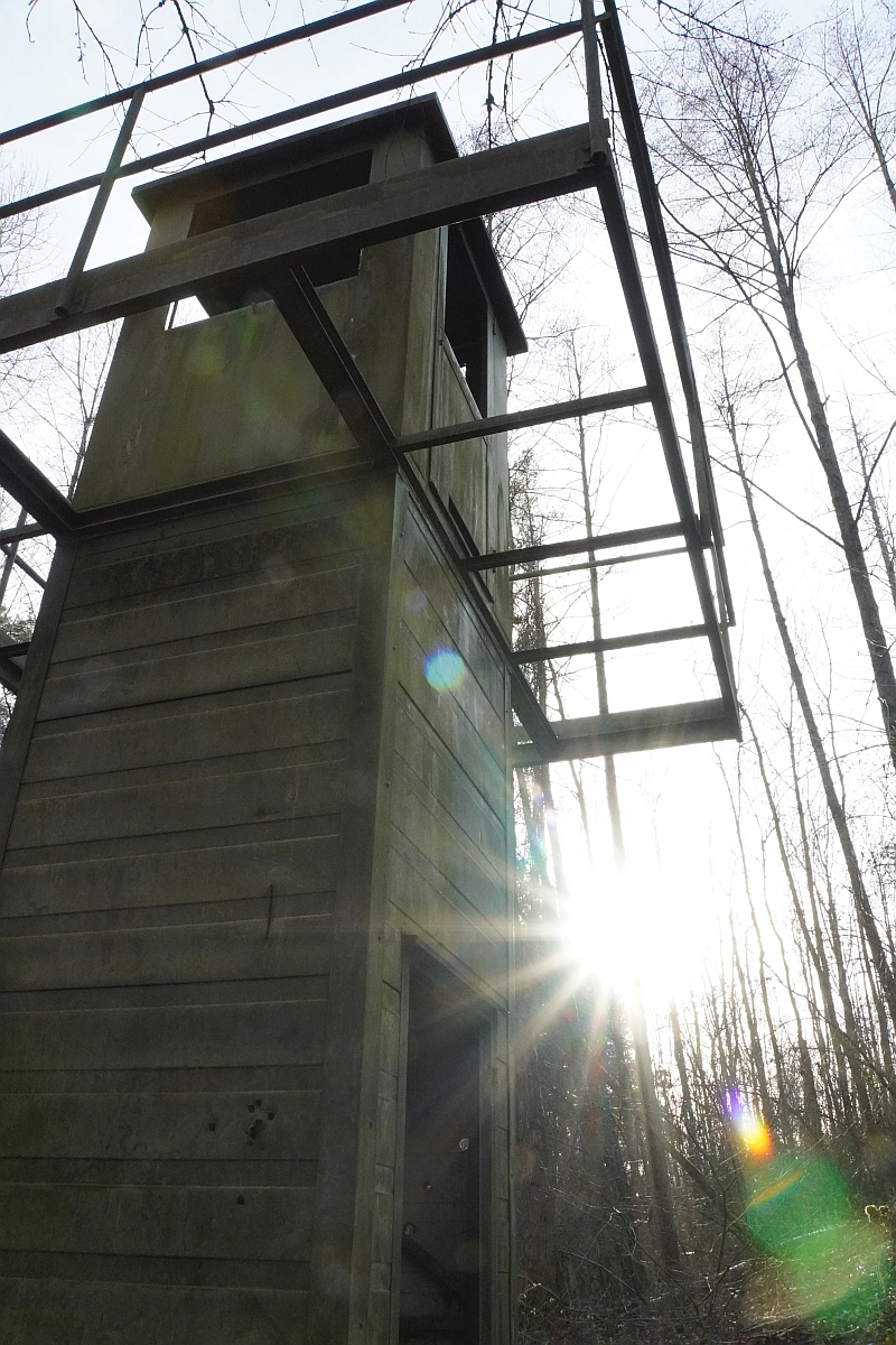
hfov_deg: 47.9
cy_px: 672
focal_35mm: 27
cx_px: 448
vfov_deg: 67.4
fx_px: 1008
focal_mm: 18
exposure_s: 1/250
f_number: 22
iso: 4000
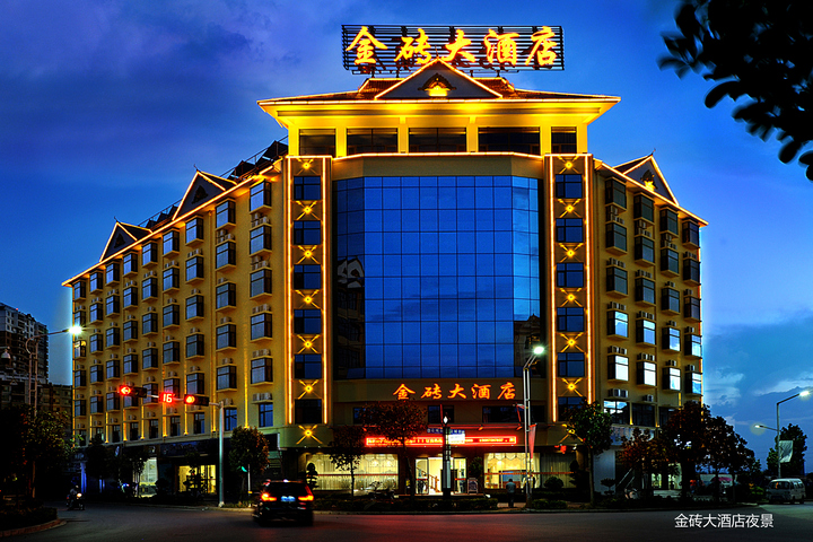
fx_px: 677
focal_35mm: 30
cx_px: 406
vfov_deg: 43.6
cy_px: 271
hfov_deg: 61.9
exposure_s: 1/5
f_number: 8
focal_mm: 30
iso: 800
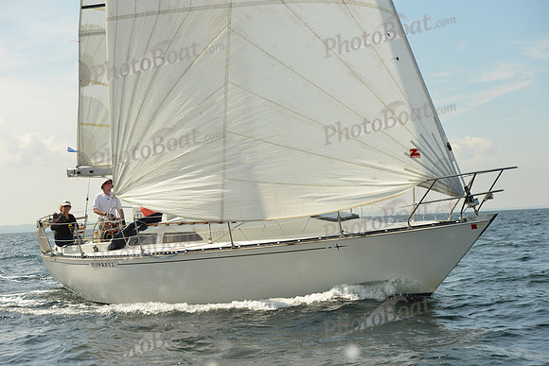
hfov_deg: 27.0
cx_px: 274
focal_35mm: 75
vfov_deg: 18.2
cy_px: 183
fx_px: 1144
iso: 320
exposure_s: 1/1600
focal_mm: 75
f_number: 7.1
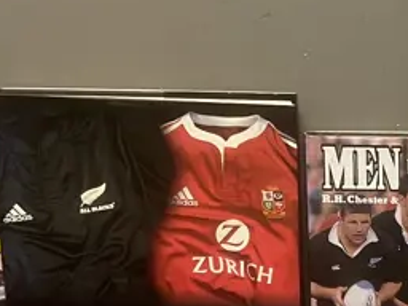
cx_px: 496
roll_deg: -0.6
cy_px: 347
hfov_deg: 16.8
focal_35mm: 112
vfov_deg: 12.9
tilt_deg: -29.3
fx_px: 1320
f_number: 1.8
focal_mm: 3.99
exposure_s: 1/50
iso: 64
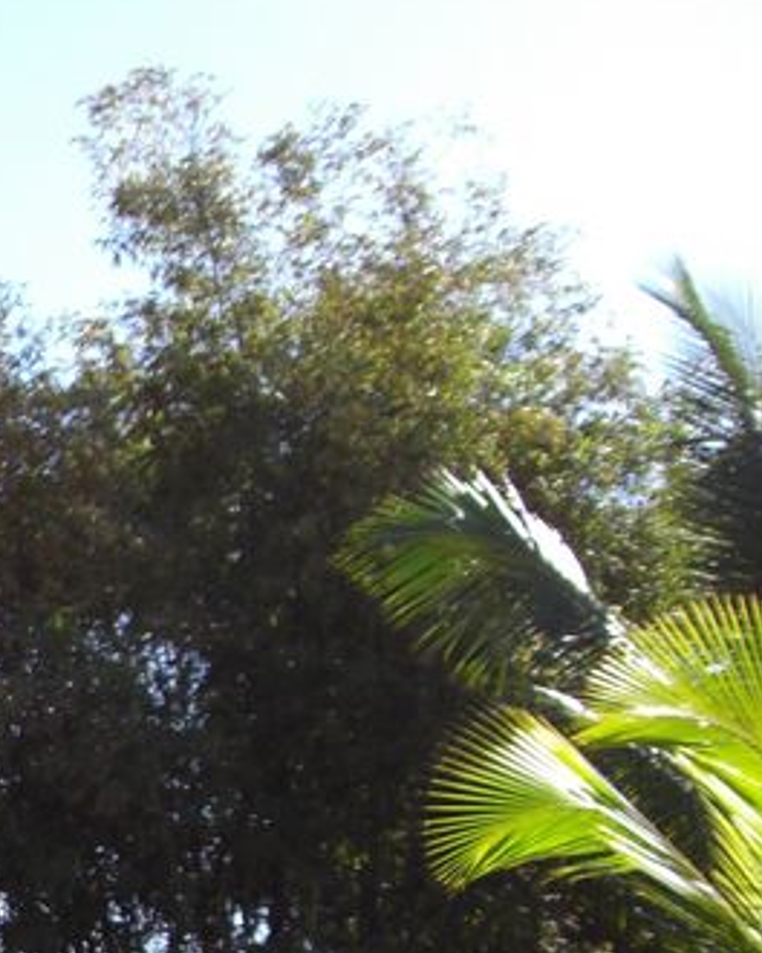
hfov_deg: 12.4
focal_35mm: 115
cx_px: -574
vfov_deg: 16.3
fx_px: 3242
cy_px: 973
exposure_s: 1/500
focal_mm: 6.2
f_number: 2.7
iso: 64
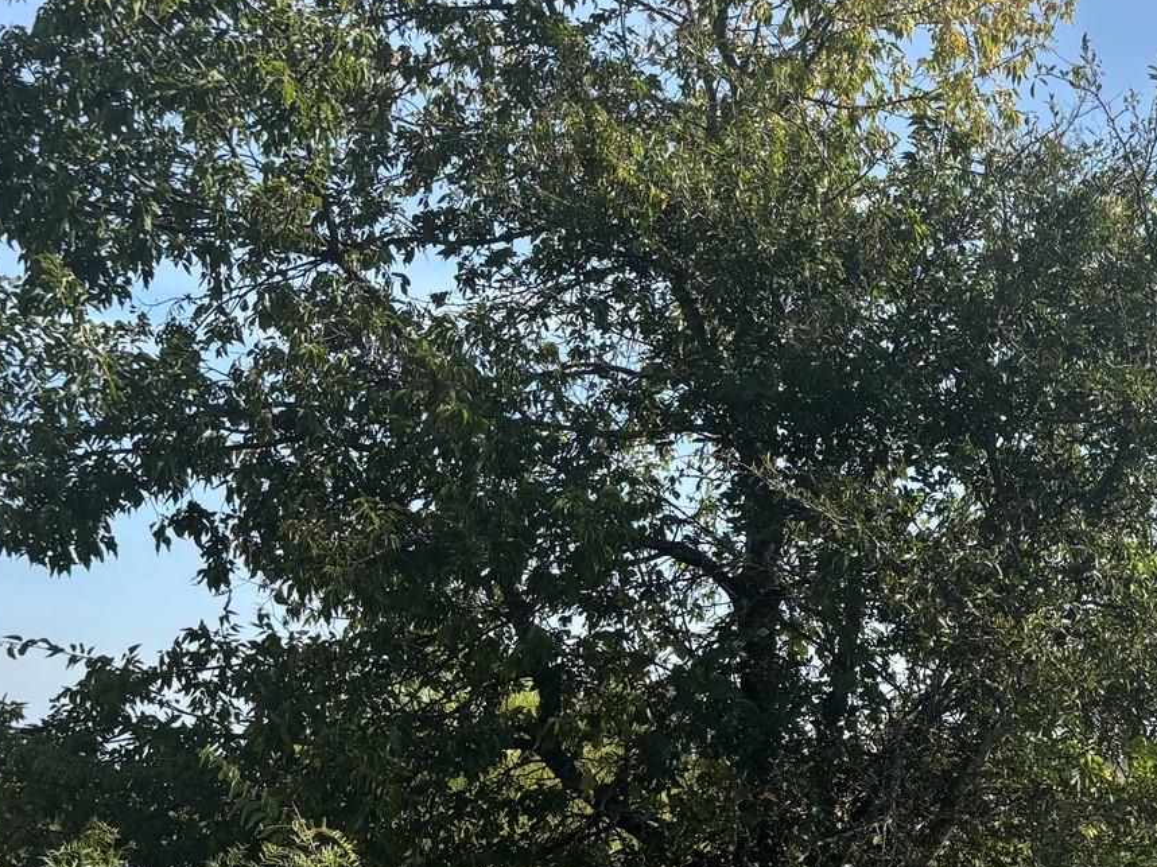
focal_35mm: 62
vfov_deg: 23.5
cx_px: 1166
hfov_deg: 29.1
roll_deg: +0.9
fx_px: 2072
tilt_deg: +3.8
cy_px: 606
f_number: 1.6
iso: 50
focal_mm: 5.96
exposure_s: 1/2571
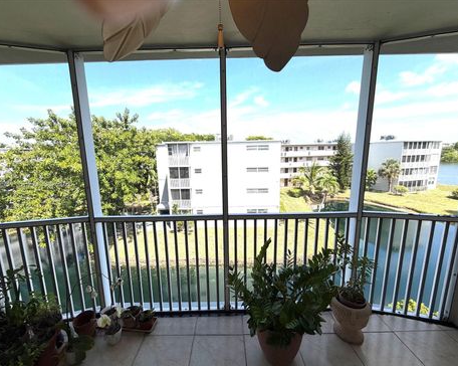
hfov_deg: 96.8
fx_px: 203
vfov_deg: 84.0
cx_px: 226
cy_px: 185
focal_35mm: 15
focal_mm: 2.22
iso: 40
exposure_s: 1/770
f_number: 2.2
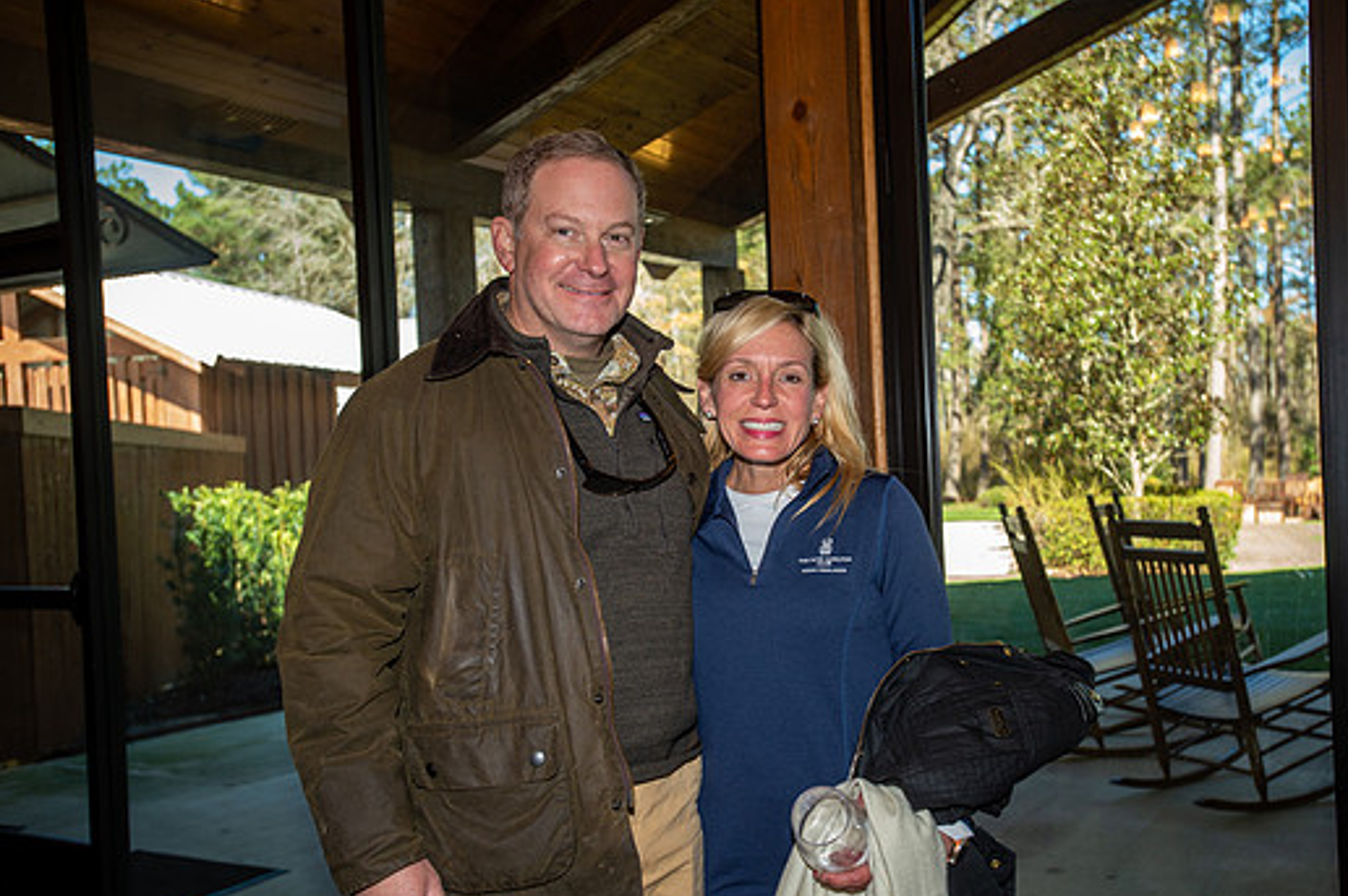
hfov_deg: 53.1
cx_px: 750
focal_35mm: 36
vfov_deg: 36.8
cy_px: 496
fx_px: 1347
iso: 400
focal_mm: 32
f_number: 4.5
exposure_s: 1/200
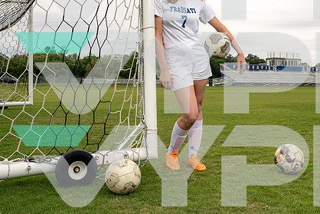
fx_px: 382
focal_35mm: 43
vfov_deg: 31.0
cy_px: 73
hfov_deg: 44.9
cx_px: 209
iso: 250
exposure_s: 1/250
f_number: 7.1
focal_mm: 31
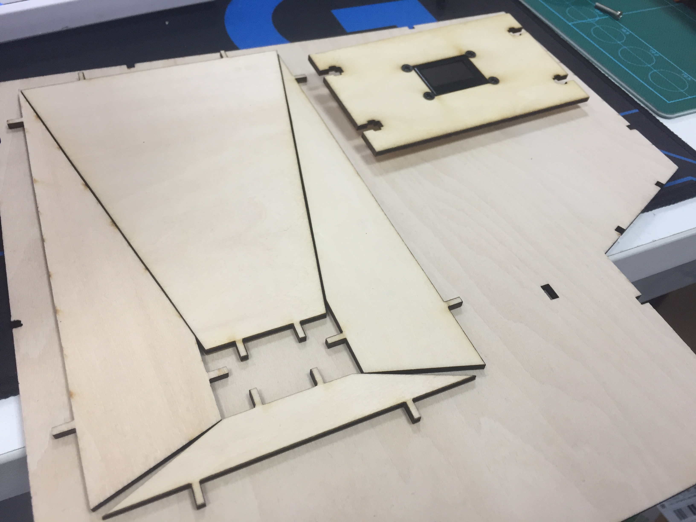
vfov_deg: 48.2
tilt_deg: -49.2
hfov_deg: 61.7
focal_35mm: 29
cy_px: 261
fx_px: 583
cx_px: 348
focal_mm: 4.15
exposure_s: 1/33
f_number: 2.2
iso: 80
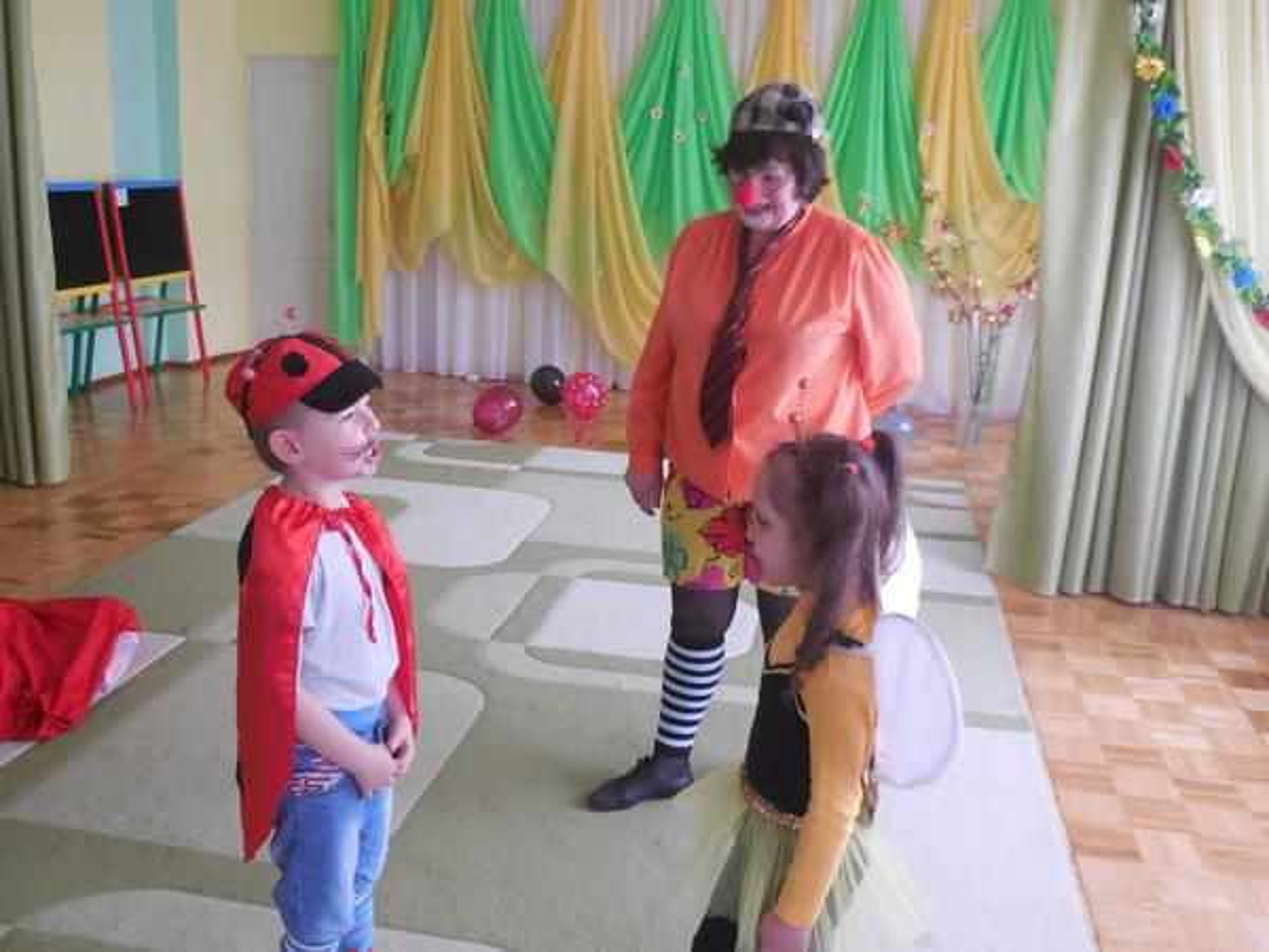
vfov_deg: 41.8
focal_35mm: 34
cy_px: 476
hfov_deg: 54.0
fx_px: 1246
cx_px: 634
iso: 280
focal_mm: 6.1
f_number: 3.4
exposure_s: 1/30
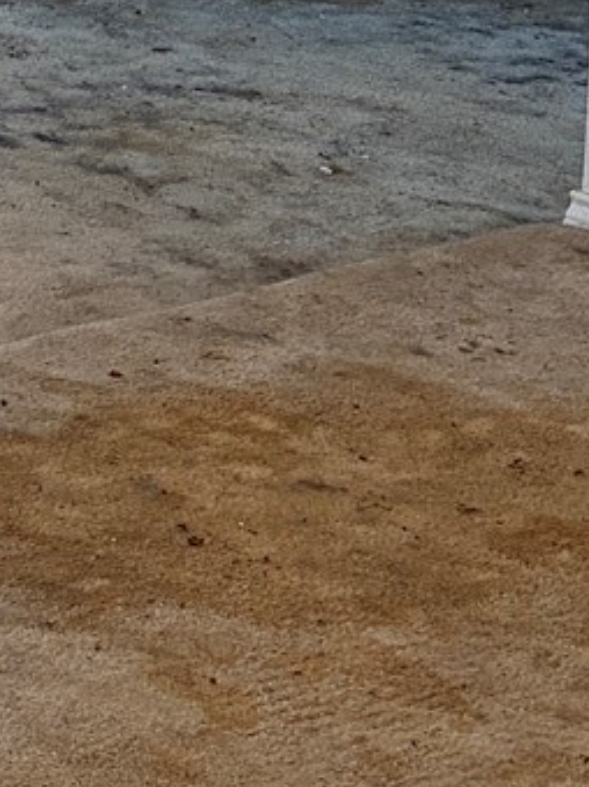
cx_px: -510
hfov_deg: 9.0
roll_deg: -2.4
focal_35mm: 157
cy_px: -597
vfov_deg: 11.7
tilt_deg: -5.5
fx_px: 3564
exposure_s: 1/60
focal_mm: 5.96
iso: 250
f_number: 1.6
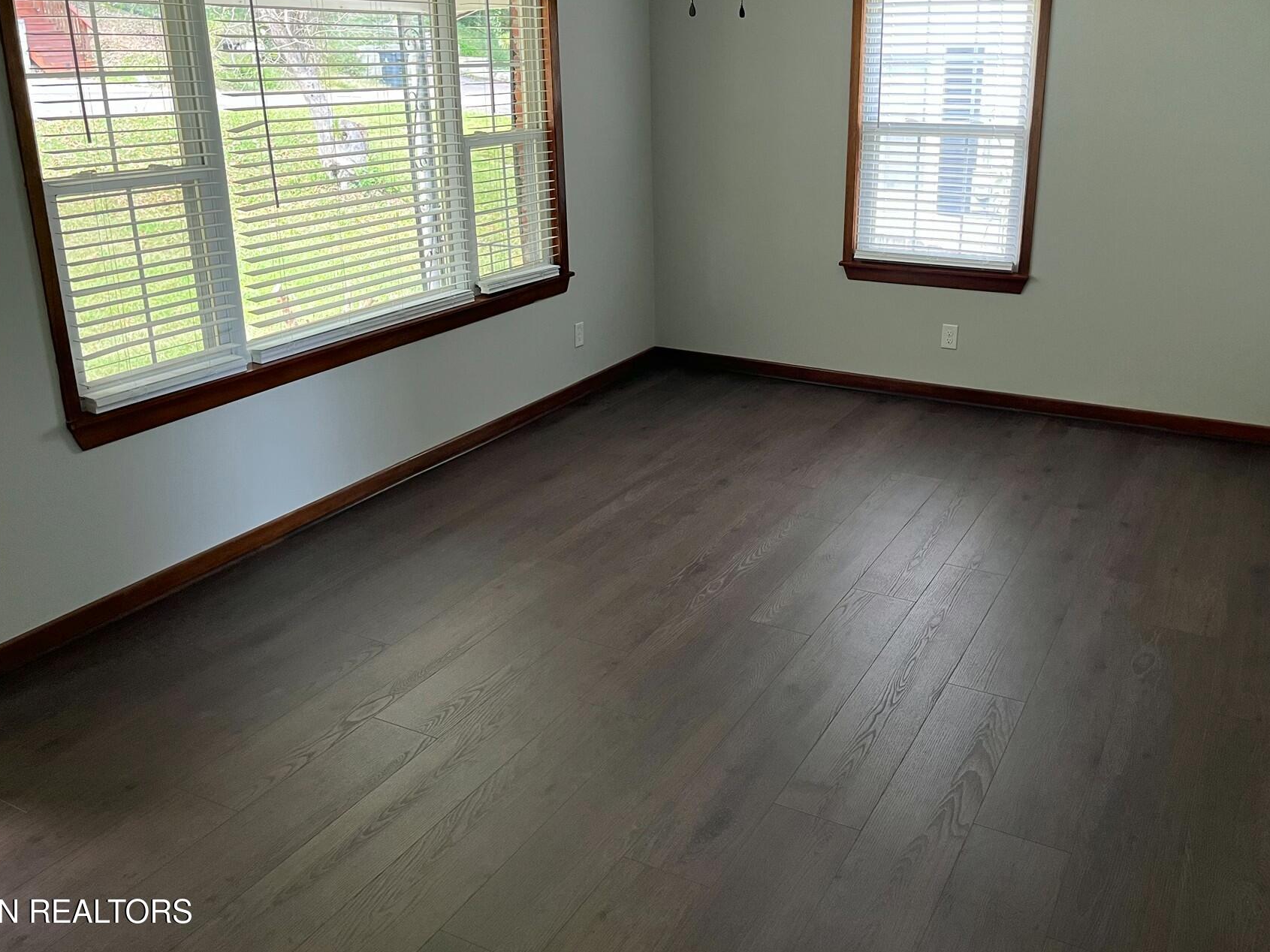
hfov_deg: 58.2
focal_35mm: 31
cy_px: 396
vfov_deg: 45.3
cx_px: 710
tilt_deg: -17.4
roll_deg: -0.3
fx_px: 1137
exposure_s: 1/60
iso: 160
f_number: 1.6
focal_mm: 5.1
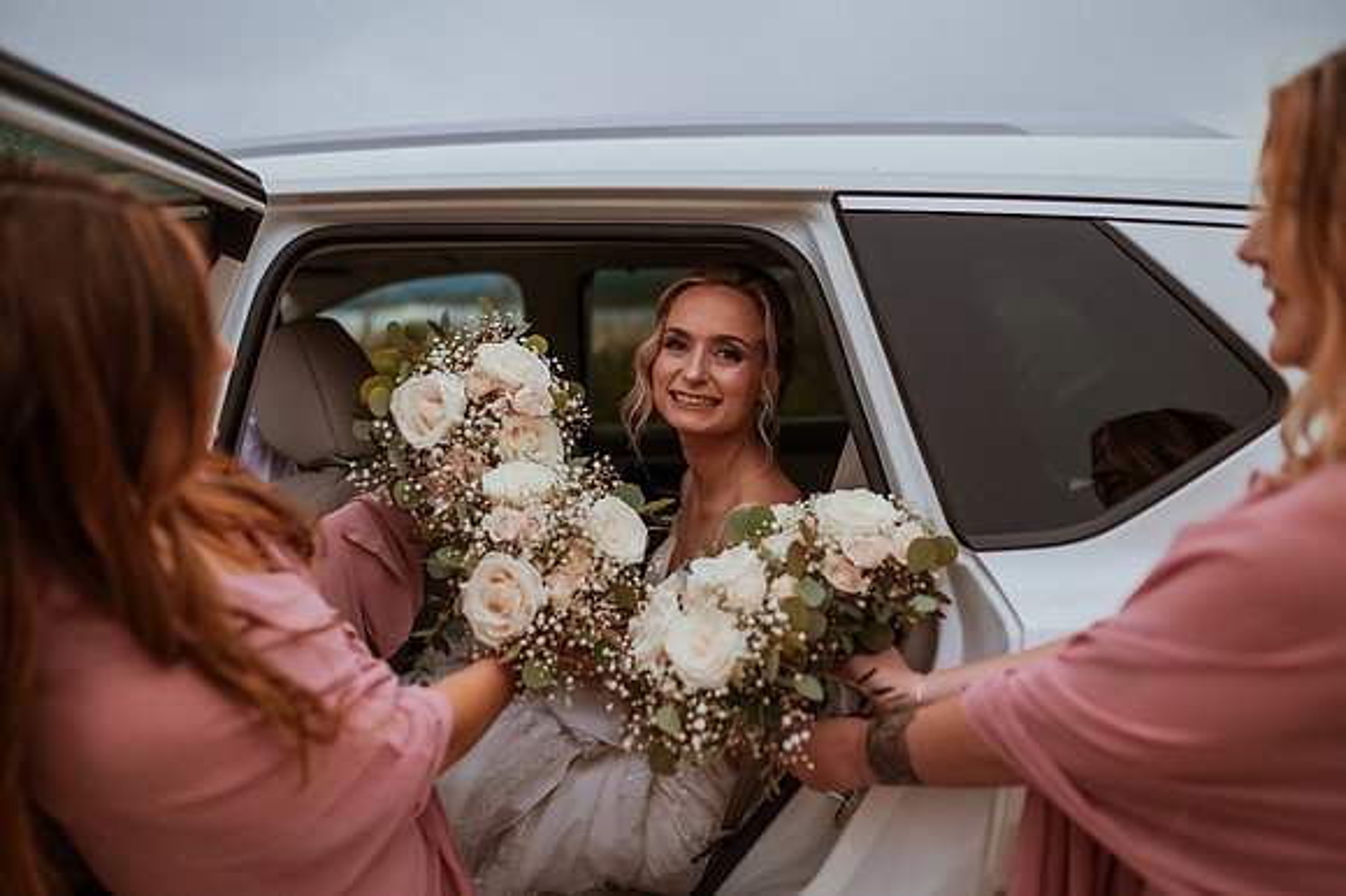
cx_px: 673
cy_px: 448
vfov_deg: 37.8
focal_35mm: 35
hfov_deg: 54.5
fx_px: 1308
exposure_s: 1/2500
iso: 400
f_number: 2
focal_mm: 35
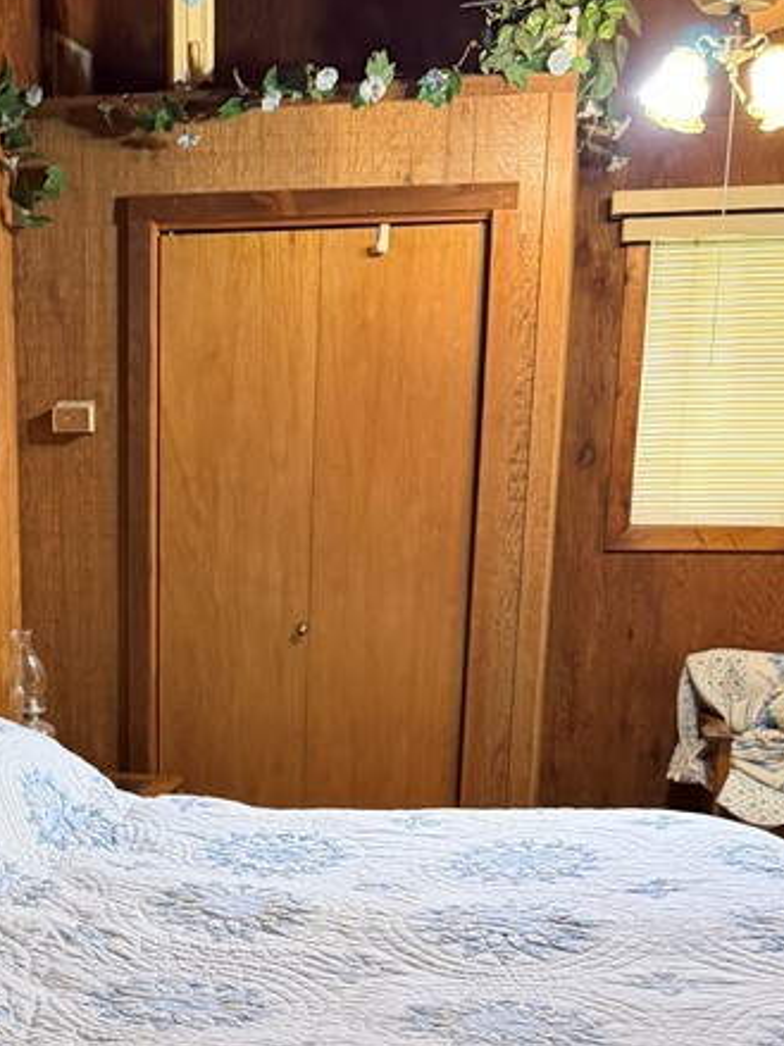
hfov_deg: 25.4
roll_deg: -0.1
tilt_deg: -16.2
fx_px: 1692
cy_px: 858
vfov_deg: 33.2
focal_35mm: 56
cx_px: 98
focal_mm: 6.76
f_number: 1.78
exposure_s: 1/40
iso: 640
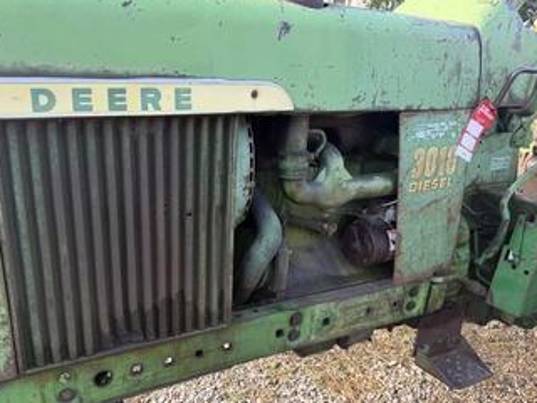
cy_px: 245
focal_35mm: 30
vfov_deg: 46.5
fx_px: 465
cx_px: 218
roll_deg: -2.0
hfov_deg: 59.5
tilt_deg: -21.4
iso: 64
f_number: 1.78
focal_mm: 6.76
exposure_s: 1/208
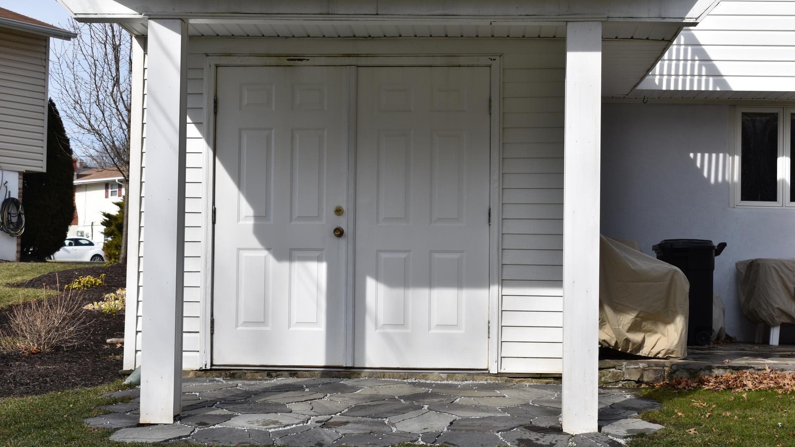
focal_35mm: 63
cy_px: 234
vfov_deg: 19.1
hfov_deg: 33.3
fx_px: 1328
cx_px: 397
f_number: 9
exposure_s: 1/320
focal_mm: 40
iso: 100
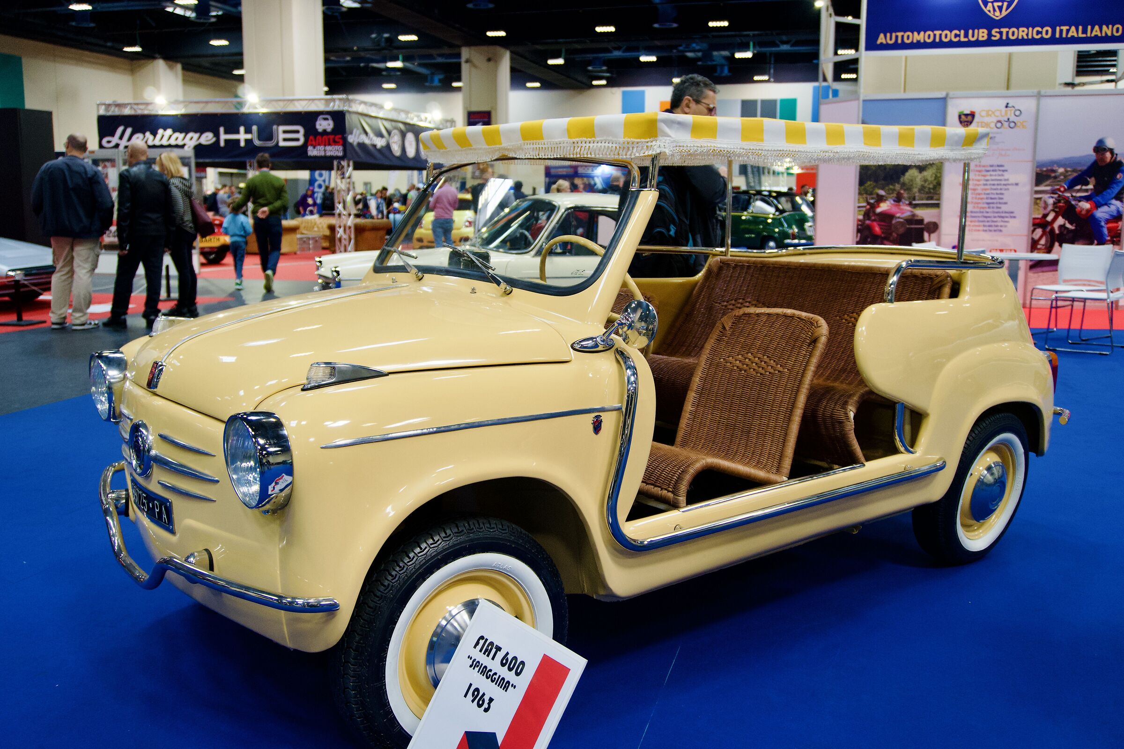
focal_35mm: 32
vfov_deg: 41.7
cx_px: 562
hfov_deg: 59.5
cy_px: 374
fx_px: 983
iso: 1000
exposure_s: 1/160
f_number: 4
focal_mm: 21
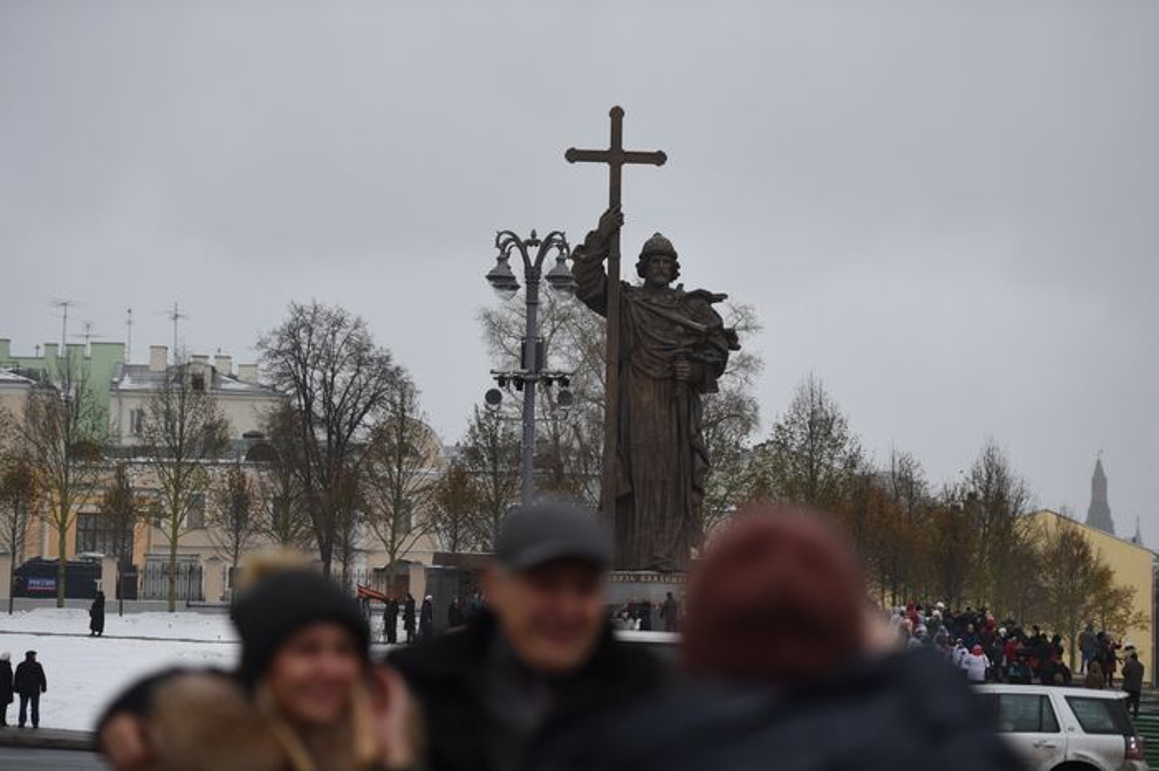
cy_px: 386
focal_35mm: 95
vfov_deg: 14.4
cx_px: 580
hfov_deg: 21.5
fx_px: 3057
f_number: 2.8
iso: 1600
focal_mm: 95
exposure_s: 1/3200
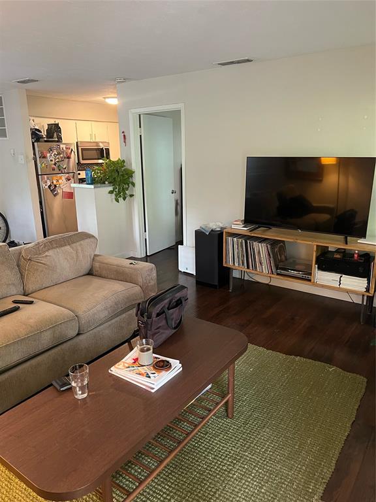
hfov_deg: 53.1
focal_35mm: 26
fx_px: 377
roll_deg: +1.6
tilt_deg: -15.3
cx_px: 188
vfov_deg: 67.3
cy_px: 251
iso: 500
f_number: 1.5
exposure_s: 1/60
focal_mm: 5.7
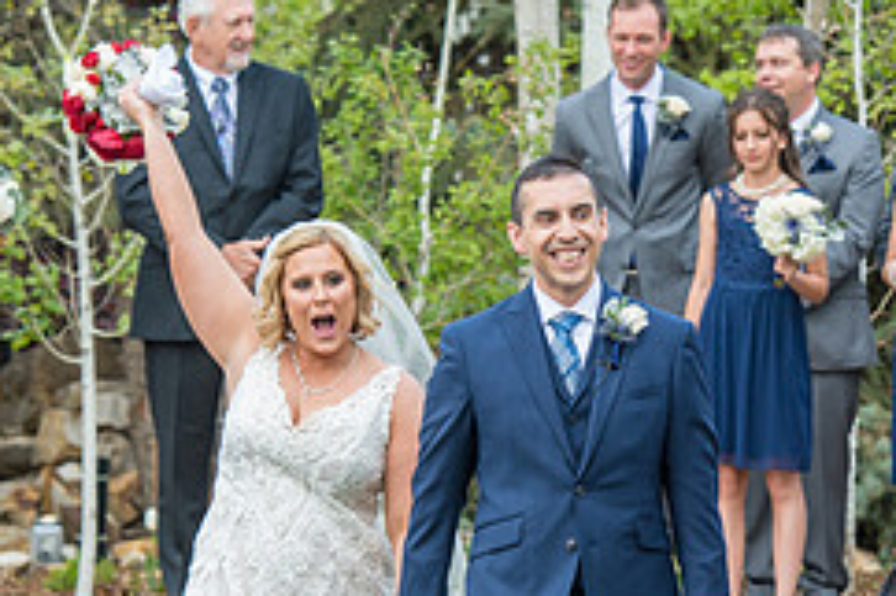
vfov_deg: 4.6
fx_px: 7461
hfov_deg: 6.9
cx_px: 526
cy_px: 505
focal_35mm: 300
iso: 400
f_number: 5
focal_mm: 125
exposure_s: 1/200
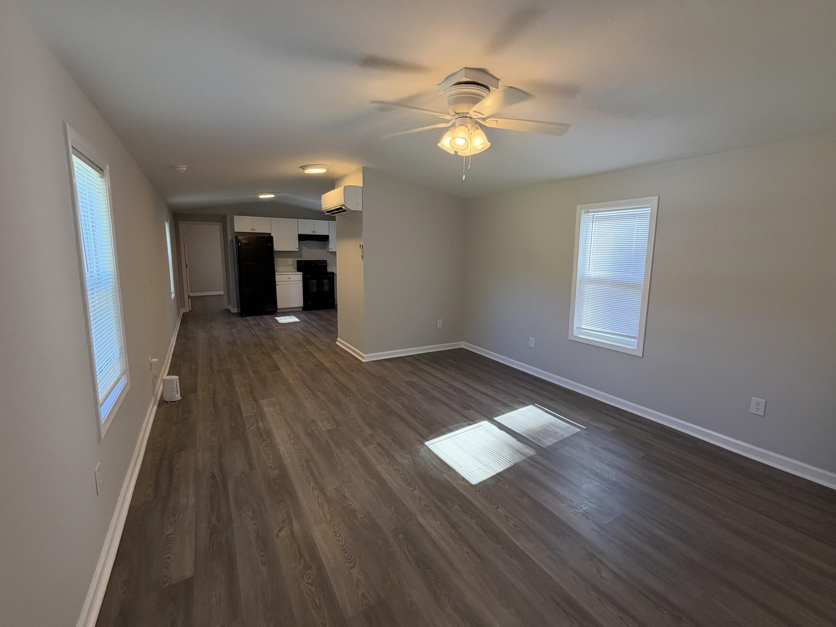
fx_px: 362
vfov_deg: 81.7
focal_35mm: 15
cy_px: 301
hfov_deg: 98.2
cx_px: 414
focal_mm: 2.22
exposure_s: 1/120
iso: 320
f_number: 2.2
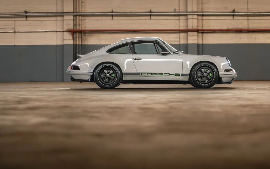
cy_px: 38
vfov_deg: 16.6
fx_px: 574
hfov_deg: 26.4
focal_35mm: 78
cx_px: 161
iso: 640
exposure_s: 1/80
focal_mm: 50
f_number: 1.2
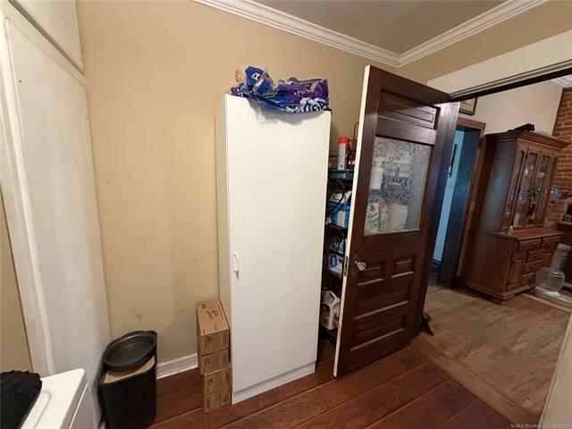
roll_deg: -3.1
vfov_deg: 85.7
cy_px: 214
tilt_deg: -8.6
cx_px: 286
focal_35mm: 14
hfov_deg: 102.1
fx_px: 231
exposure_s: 1/60
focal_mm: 2.22
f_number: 2.2
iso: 500
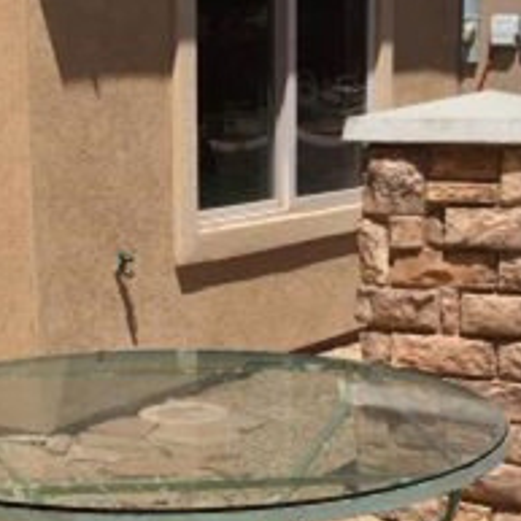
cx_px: 202
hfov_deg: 20.4
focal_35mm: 85
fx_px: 1447
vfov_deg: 20.3
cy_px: 381
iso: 32
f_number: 2.2
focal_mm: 4.15
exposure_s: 1/2825
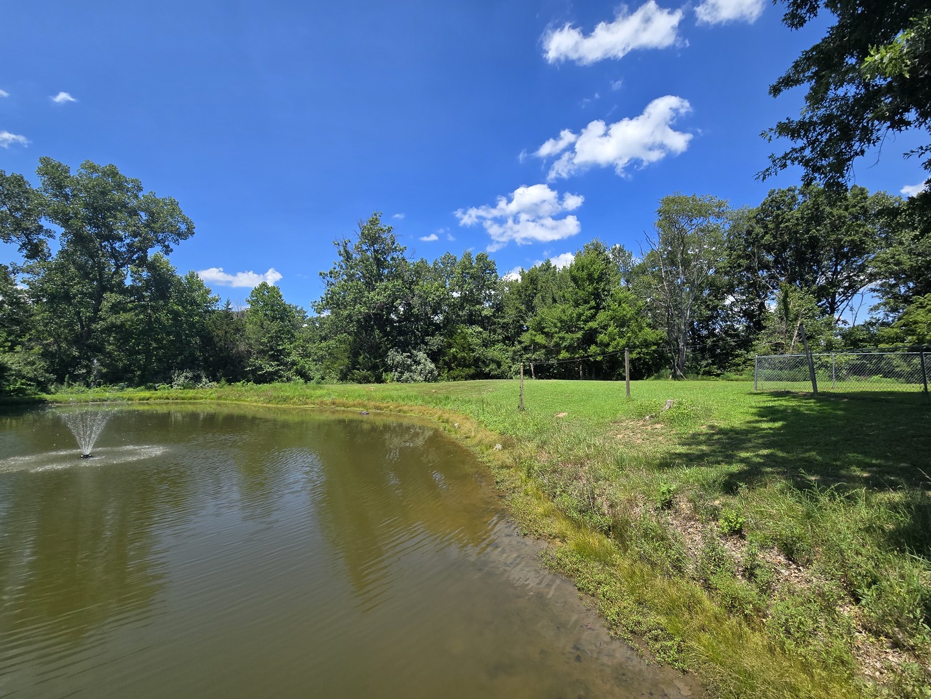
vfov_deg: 89.9
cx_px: 466
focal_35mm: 13
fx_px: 350
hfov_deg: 106.2
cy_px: 350
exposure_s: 1/1601
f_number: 2.2
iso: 50
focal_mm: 2.2
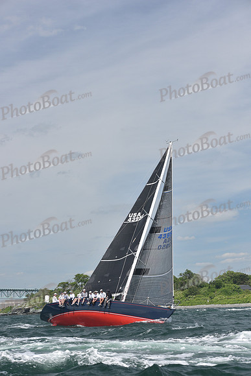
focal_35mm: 92
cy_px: 188
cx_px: 126
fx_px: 962
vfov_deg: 22.1
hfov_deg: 14.9
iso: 320
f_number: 6.3
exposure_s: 1/800
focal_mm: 92
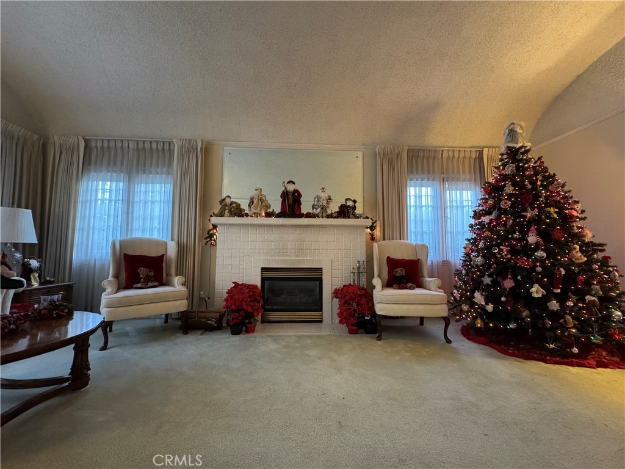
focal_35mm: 14
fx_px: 253
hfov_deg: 102.1
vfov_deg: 85.7
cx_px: 312
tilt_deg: +3.6
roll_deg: -0.6
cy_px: 234
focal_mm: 2.22
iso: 1000
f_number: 2.2
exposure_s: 1/60
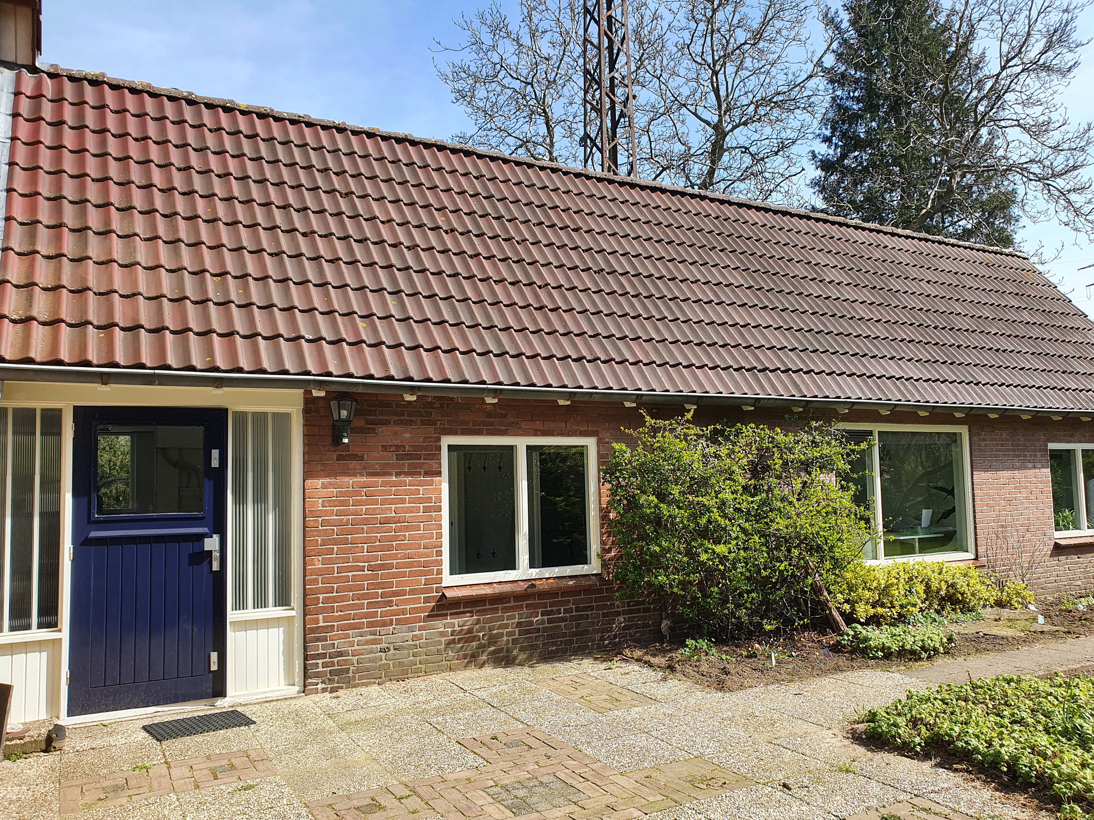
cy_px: 410
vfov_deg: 53.1
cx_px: 547
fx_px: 822
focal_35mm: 26
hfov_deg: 67.3
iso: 50
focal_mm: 4.32
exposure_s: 1/722
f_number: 2.4
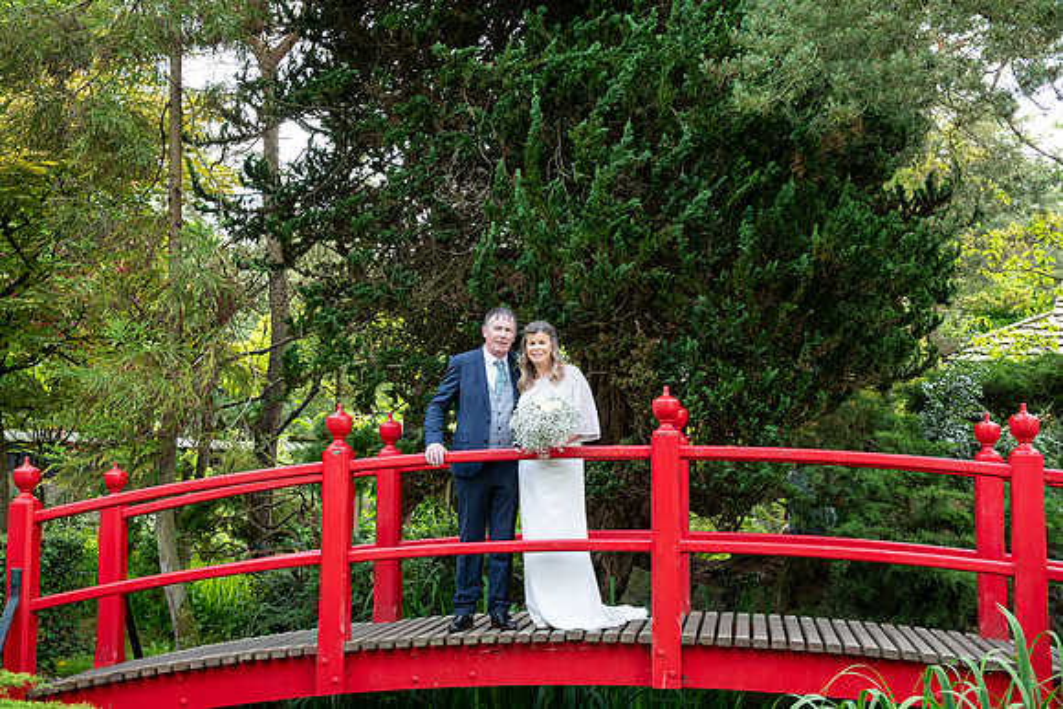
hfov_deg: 41.1
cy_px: 354
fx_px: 1418
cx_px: 532
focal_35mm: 48
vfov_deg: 28.1
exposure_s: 1/250
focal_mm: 48
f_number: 5.6
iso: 640
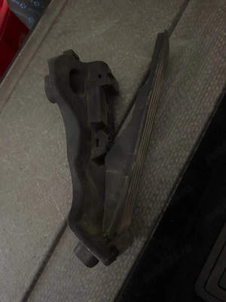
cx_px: 113
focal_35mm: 24
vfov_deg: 71.6
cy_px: 151
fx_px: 209
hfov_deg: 56.8
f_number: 1.78
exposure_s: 1/27
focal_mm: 6.76
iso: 1600
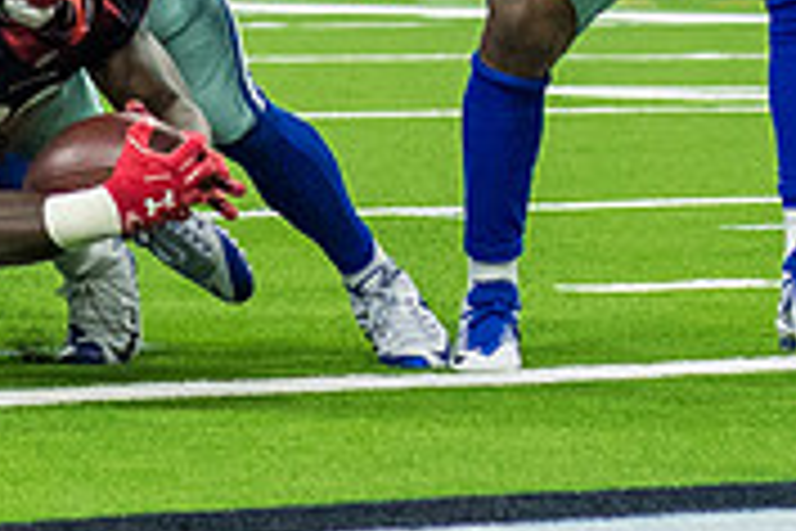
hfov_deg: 3.3
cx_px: -242
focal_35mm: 624
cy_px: 333
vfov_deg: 2.2
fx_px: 13796
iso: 2500
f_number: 4
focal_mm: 70
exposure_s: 1/1250
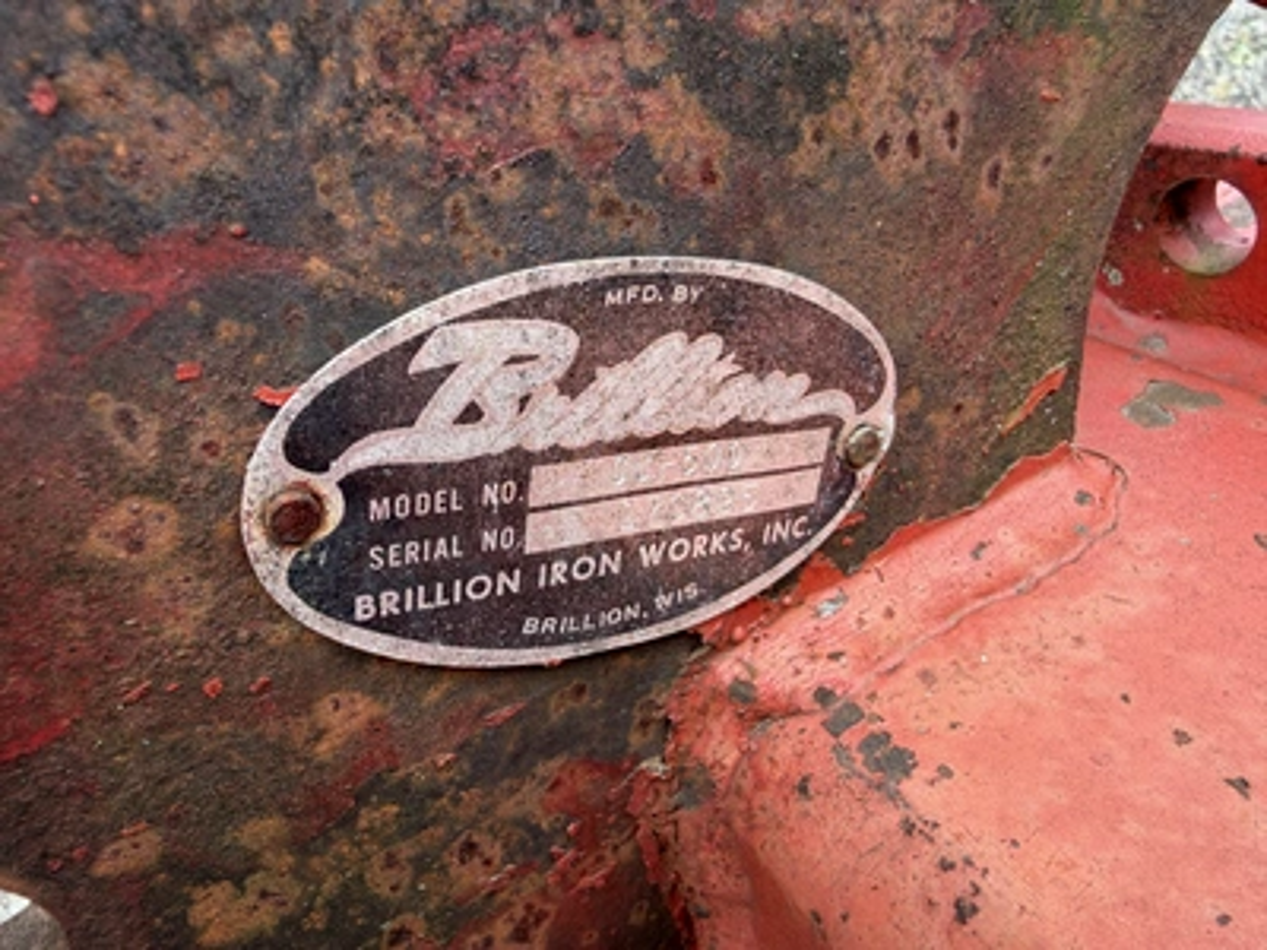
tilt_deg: -34.8
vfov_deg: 56.8
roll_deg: +19.1
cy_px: 475
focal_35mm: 24
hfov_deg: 71.6
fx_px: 878
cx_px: 634
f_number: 2.2
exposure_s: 1/134
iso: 40
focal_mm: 2.22
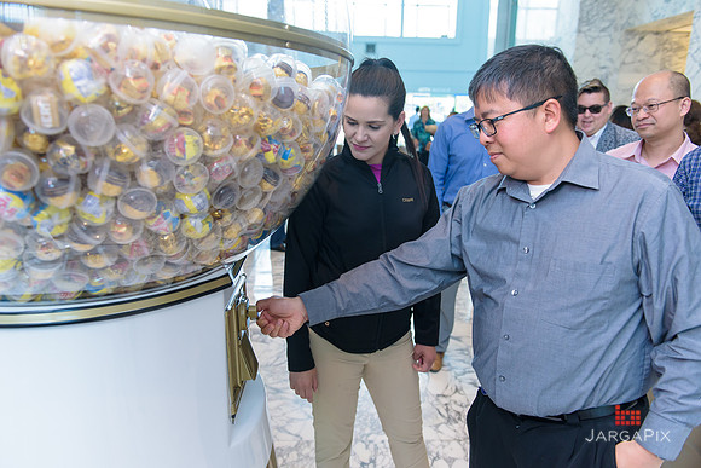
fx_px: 545
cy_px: 234
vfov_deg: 46.4
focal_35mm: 28
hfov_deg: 65.5
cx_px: 350
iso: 1000
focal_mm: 28
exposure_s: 1/200
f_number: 3.2
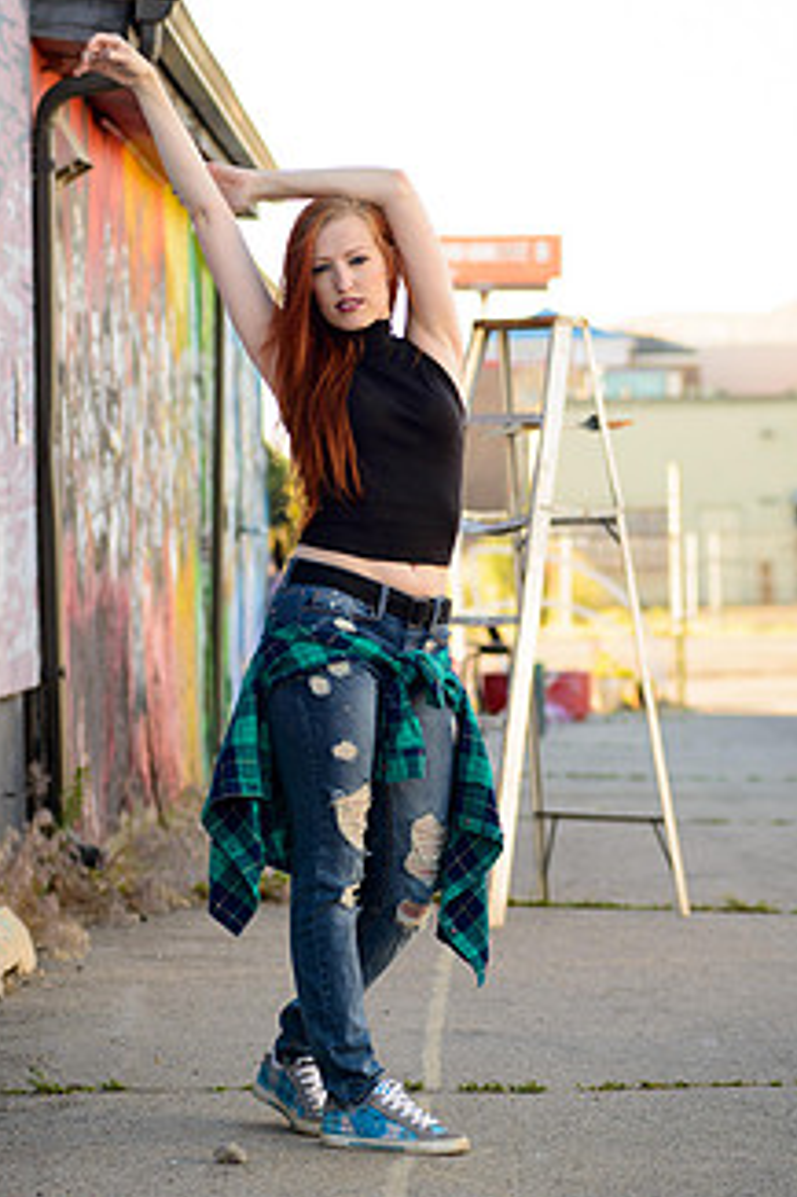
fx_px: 4587
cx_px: 411
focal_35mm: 138
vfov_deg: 14.9
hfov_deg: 9.9
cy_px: 551
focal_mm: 100
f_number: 4
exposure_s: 1/200
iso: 125
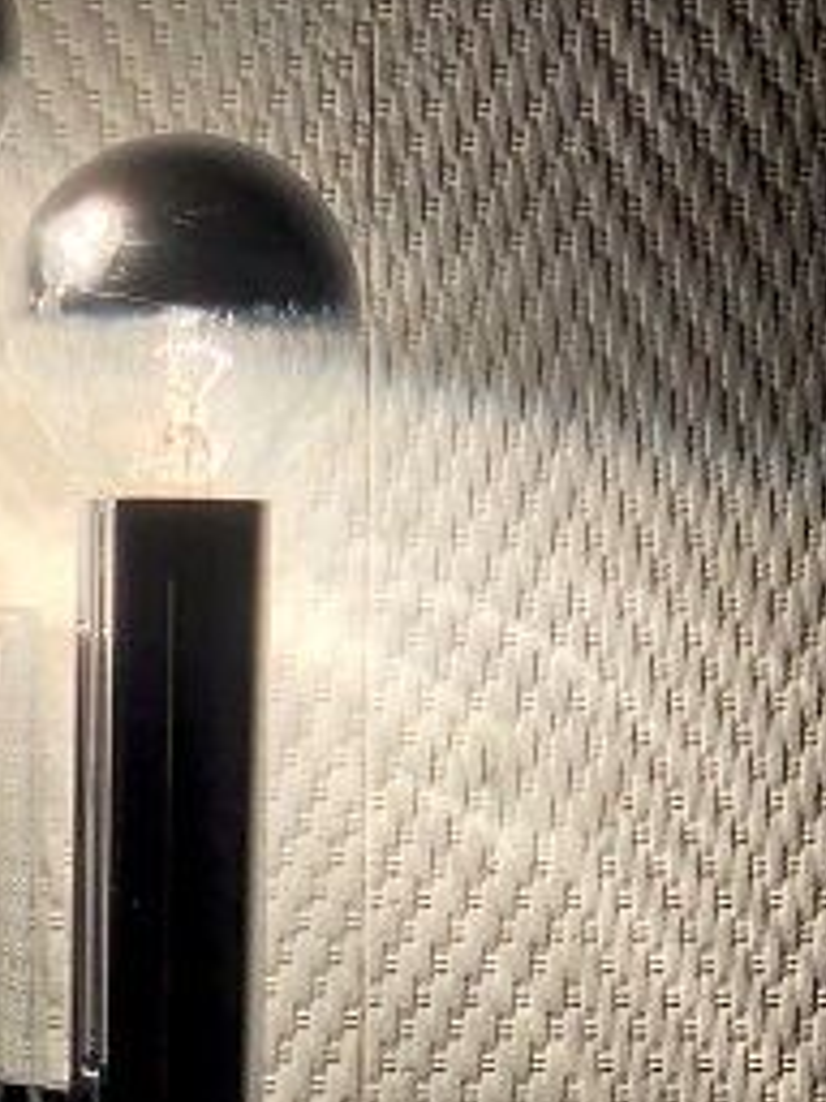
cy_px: 941
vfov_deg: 12.0
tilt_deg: -3.6
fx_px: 5218
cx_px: -114
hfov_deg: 9.0
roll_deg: -0.7
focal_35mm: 164
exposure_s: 1/231
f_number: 2.4
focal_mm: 6
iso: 16
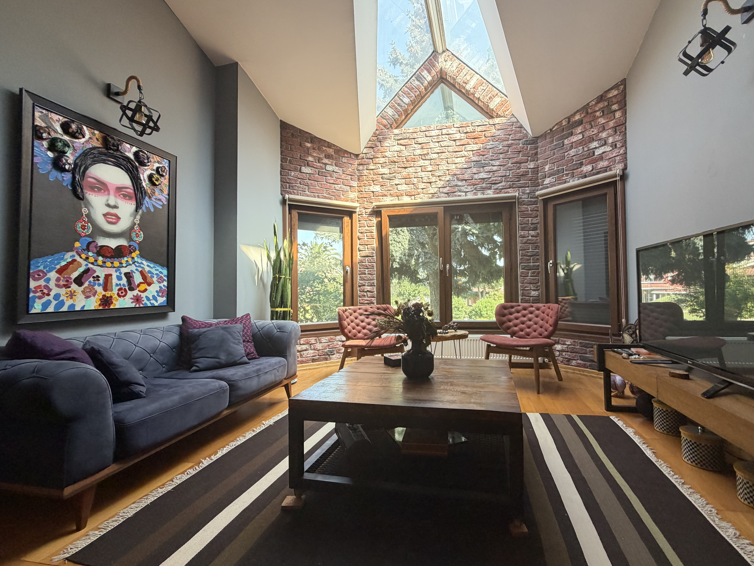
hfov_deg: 94.2
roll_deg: +1.5
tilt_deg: +1.9
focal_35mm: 16
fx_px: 349
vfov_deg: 78.1
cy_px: 278
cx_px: 413
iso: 160
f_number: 2.2
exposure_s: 1/121
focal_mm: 2.22
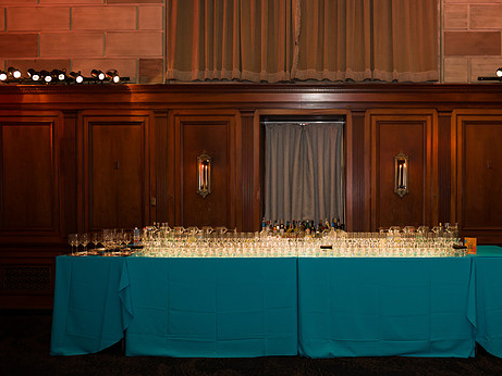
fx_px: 421
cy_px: 203
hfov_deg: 60.8
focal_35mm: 29
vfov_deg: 48.2
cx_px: 314
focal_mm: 24
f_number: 4
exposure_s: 1/125
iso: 1600
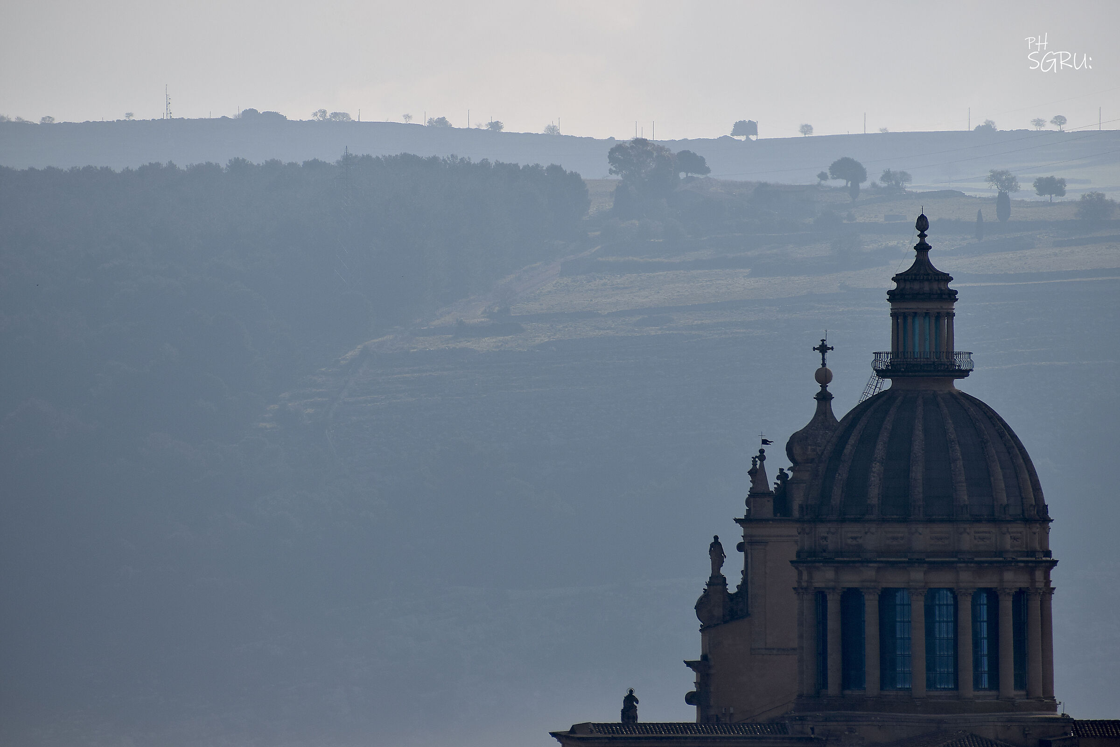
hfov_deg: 5.7
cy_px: 374
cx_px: 560
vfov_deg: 3.8
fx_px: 11199
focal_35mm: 360
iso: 200
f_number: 9
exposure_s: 1/2500
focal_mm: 240
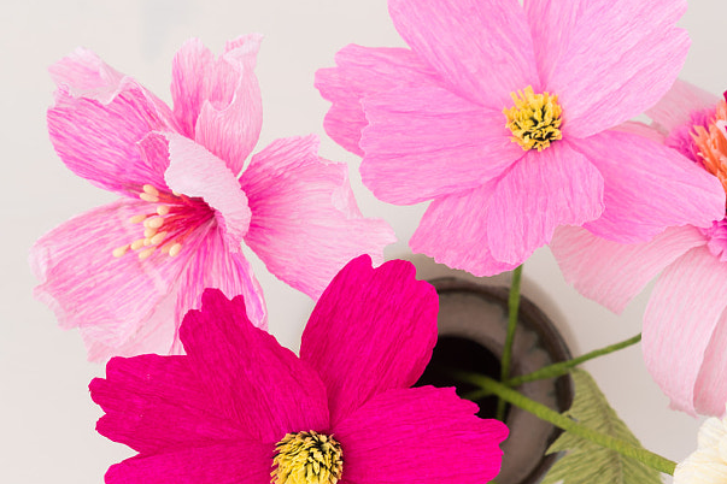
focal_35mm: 146
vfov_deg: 9.3
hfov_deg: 14.0
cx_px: 270
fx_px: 2948
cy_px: 455
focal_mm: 55
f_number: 8
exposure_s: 1/125
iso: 100
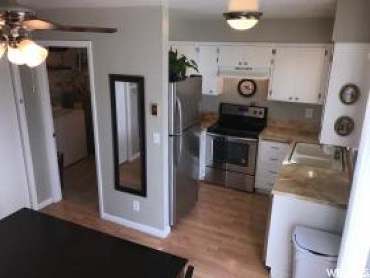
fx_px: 299
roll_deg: -1.3
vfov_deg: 49.7
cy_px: 139
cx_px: 185
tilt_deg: -18.0
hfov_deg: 63.4
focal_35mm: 28
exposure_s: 1/110
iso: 20
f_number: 1.8
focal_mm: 3.99
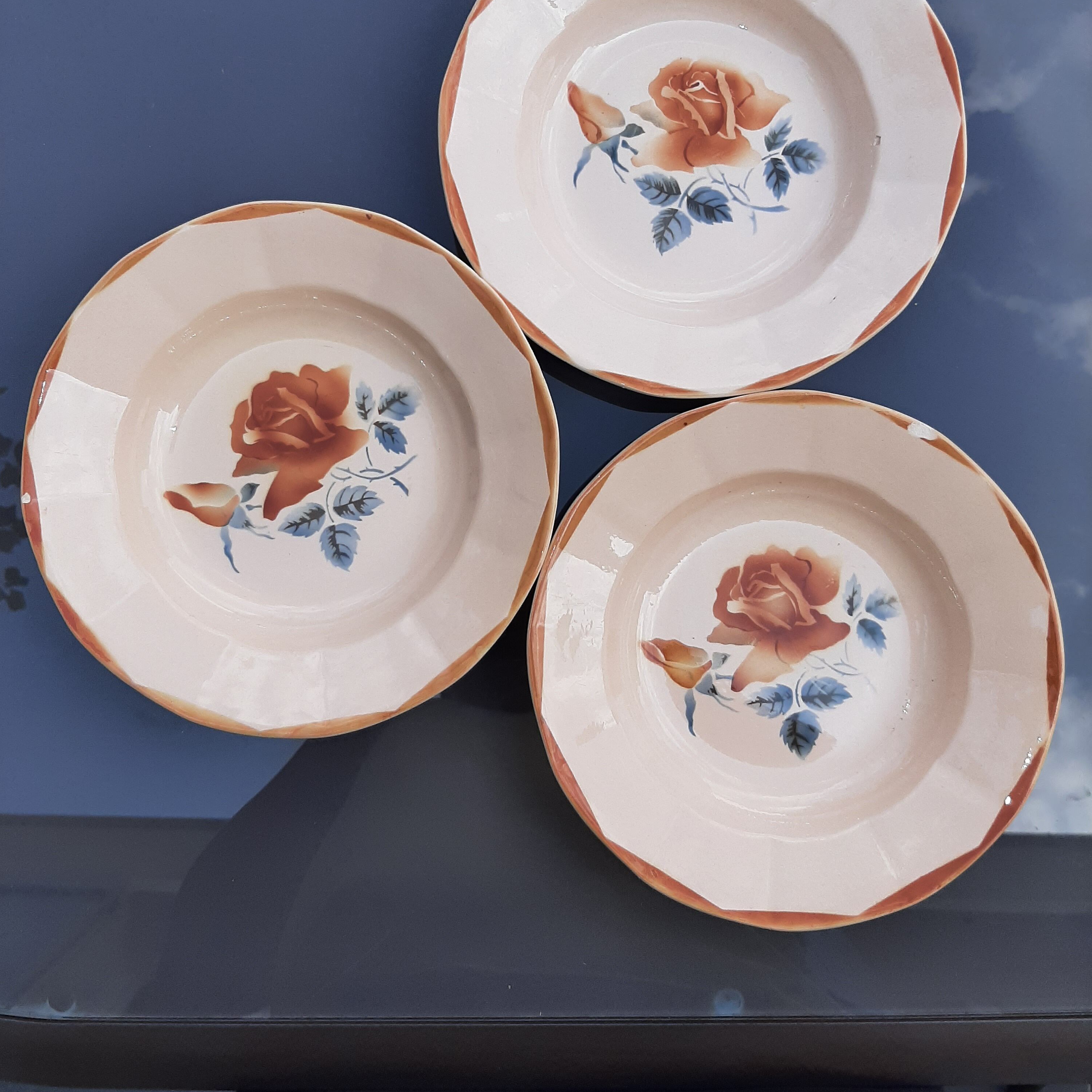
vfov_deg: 52.2
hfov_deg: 52.5
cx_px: 545
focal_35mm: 31
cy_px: 448
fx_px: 1106
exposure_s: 1/1621
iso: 40
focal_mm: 3.93
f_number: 1.7
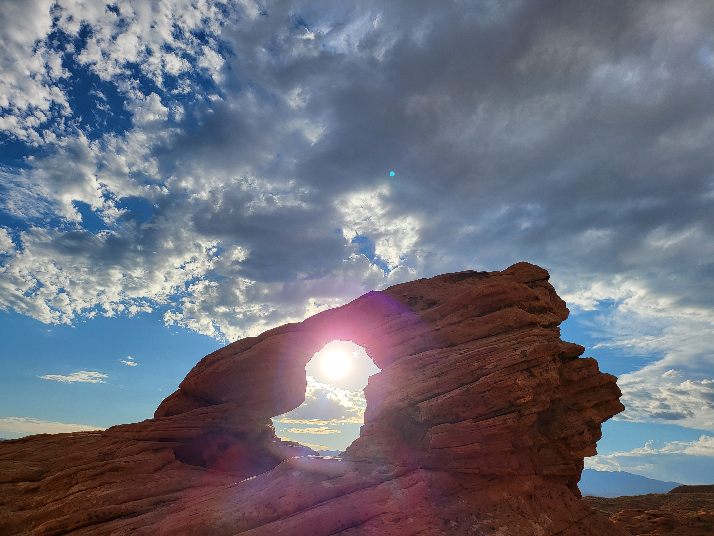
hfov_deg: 71.6
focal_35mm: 24
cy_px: 268
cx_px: 357
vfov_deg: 56.8
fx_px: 495
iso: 40
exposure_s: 1/4717
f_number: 1.8
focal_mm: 5
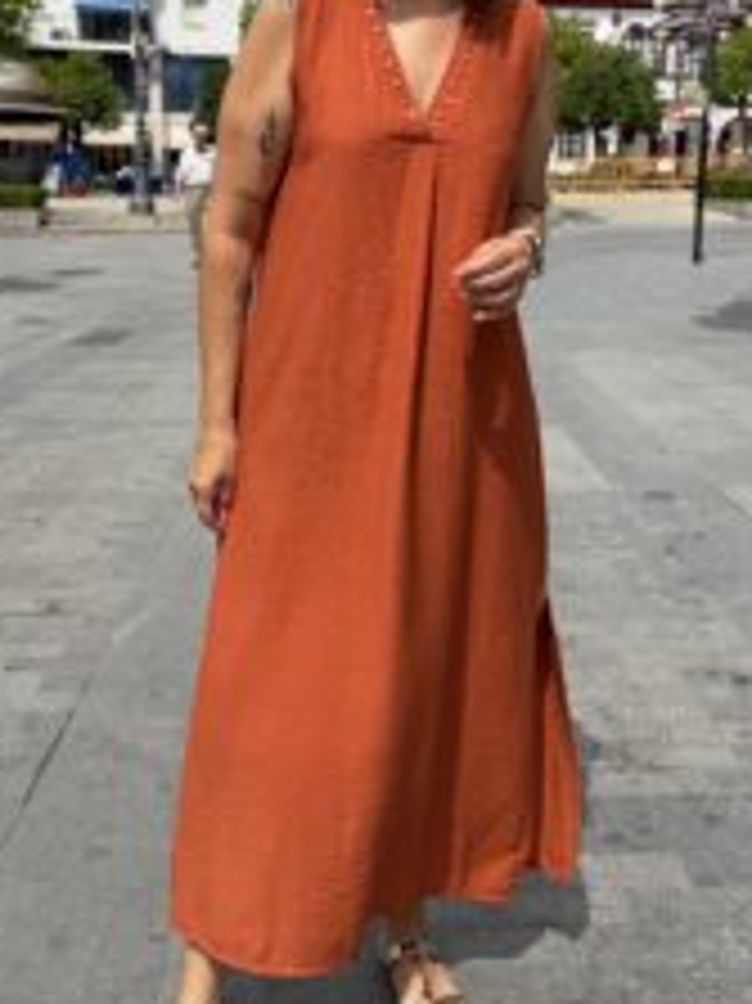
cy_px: 347
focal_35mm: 43
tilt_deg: -7.4
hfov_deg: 33.6
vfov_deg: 43.3
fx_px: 1247
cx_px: 356
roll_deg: -1.4
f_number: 1.78
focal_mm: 6.76
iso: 80
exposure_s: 1/6173
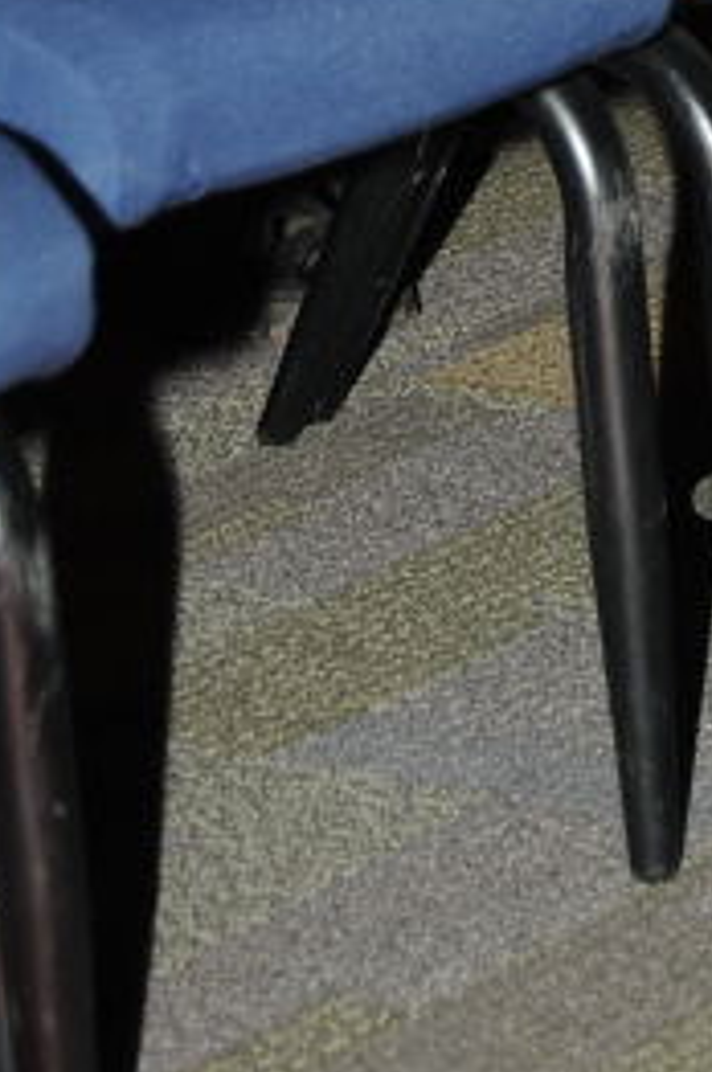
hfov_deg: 4.7
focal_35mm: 293
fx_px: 8715
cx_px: 1009
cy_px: -487
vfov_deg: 6.9
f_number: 5.6
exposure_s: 1/125
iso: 400
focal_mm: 75
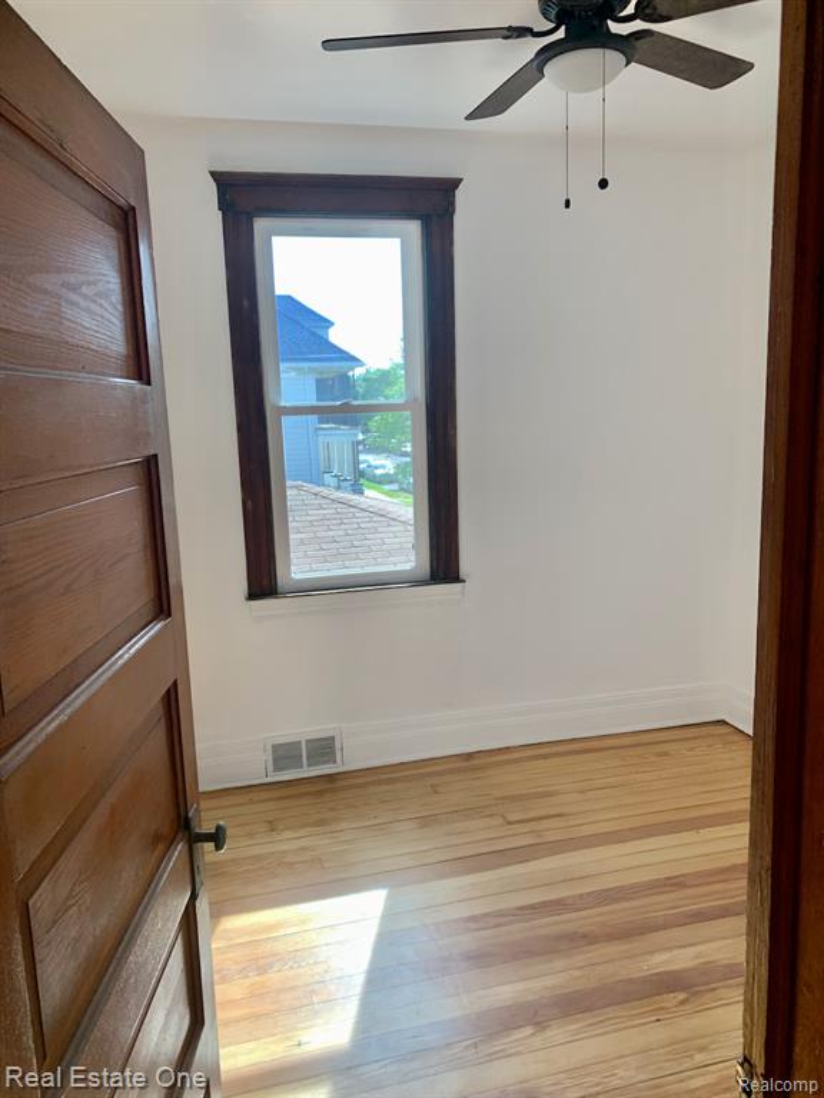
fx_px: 825
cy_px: 549
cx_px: 412
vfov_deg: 67.3
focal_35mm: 26
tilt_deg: -9.6
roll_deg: +2.4
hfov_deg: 53.1
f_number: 1.8
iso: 50
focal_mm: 4.25
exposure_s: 1/121
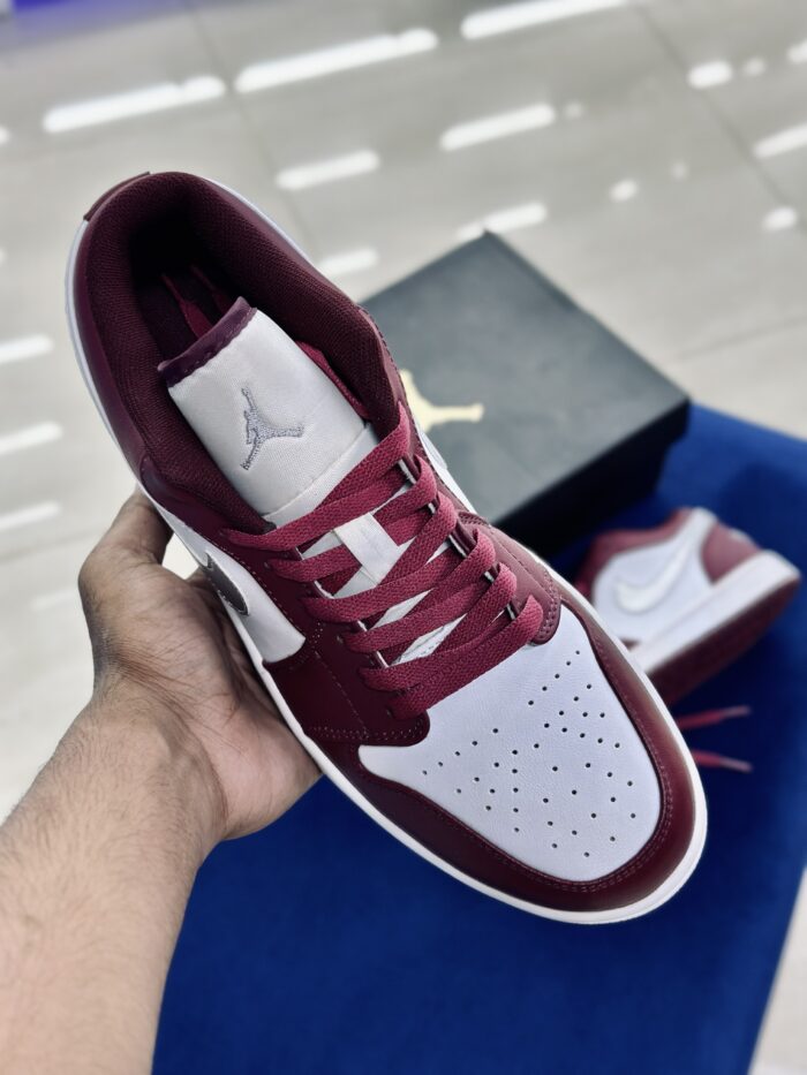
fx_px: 1492
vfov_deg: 39.7
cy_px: 538
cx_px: 404
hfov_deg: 30.3
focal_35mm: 48
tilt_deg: -54.6
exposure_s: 1/100
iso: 80
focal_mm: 6.86
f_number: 1.78
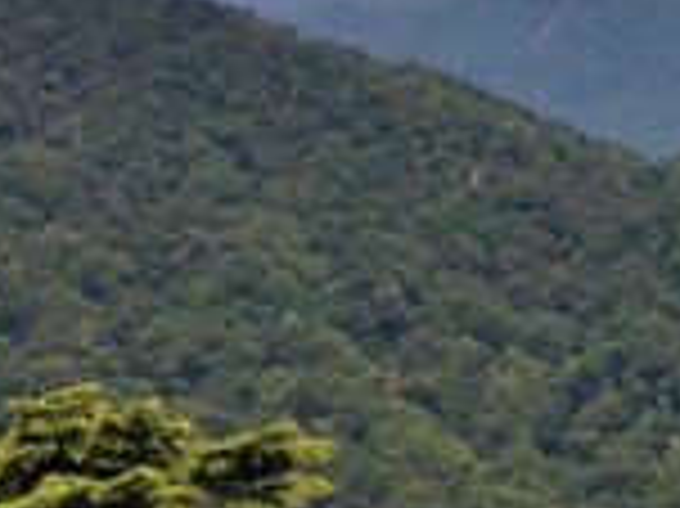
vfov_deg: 9.3
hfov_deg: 10.5
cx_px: 1774
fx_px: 3023
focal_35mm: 154
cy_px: -324
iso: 25
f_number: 2.2
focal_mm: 4.15
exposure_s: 1/1261
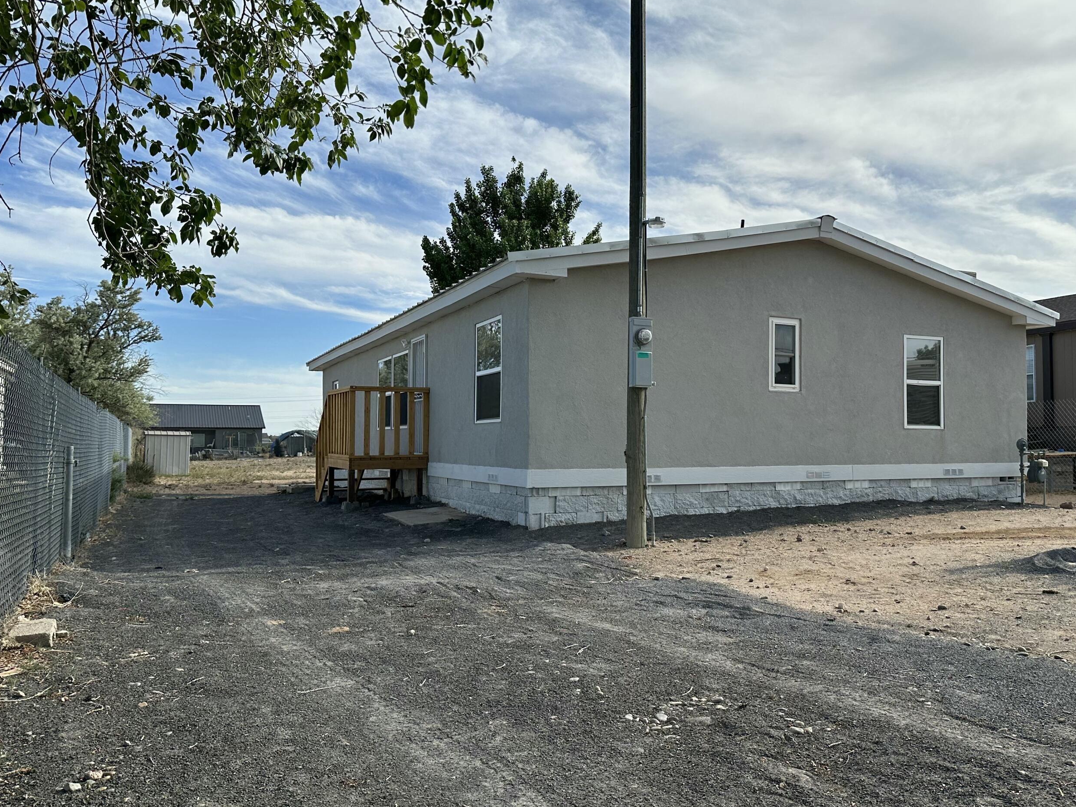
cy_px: 405
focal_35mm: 29
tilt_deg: +2.5
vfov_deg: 48.2
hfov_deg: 61.4
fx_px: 901
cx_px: 612
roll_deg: -0.9
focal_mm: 6.86
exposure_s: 1/5000
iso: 80
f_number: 1.78
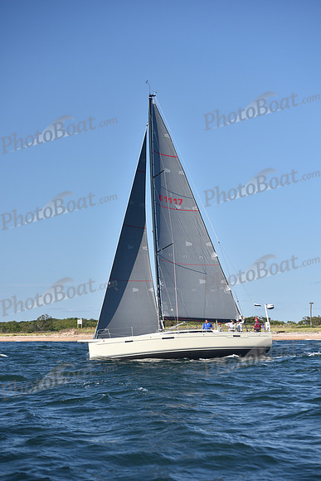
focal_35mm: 78
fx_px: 1043
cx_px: 160
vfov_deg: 26.0
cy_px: 240
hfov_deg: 17.5
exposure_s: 1/1000
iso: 250
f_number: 4
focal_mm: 78
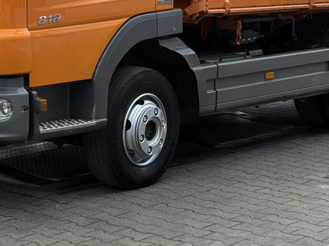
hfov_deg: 16.1
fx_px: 1159
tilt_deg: -1.1
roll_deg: +0.0
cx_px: 105
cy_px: -57
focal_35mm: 122
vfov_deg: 11.9
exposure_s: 1/2208
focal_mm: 6.76
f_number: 1.78
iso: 64
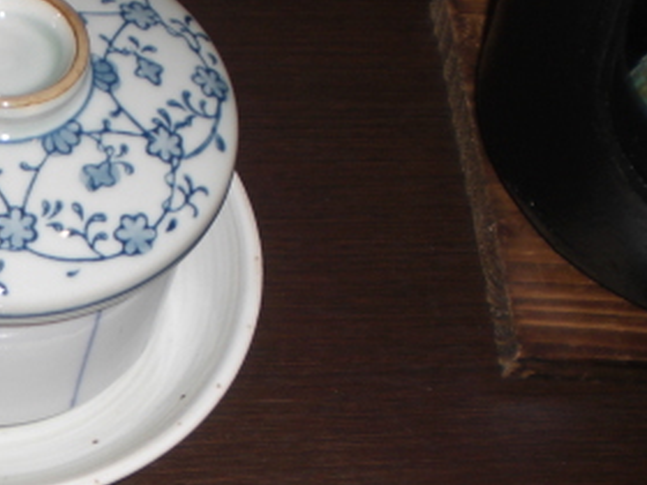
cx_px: -79
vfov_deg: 16.5
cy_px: 527
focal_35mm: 87
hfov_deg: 21.3
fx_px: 1626
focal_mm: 6.3
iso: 50
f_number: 3.1
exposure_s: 1/60
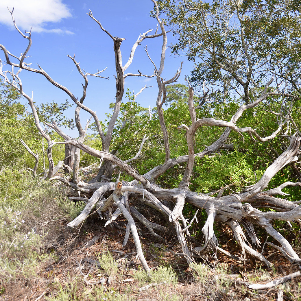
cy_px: 150
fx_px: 423
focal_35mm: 43
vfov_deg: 39.2
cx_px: 197
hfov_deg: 38.8
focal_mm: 22
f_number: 6.3
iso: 200
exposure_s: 1/160
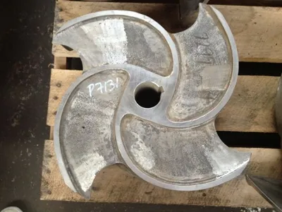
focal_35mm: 35
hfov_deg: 52.6
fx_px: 285
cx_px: 141
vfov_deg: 40.7
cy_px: 106
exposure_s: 1/20
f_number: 2.4
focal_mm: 4.28
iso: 160
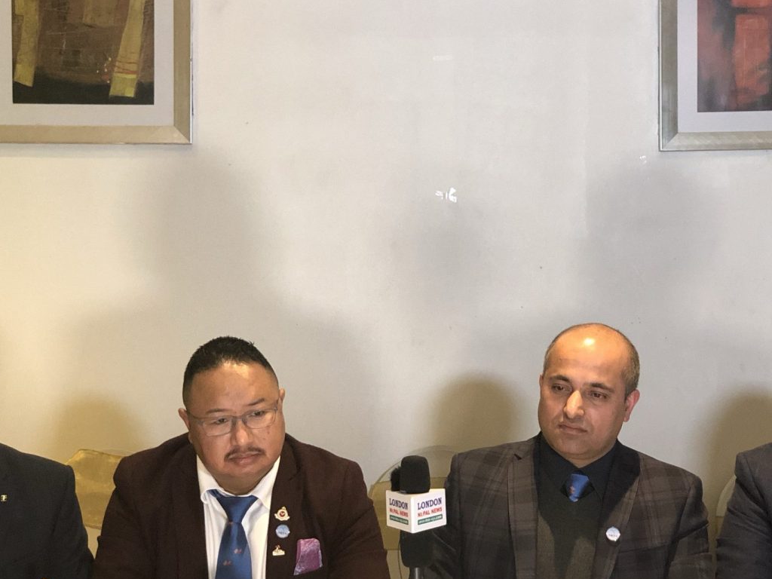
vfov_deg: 18.9
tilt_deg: -3.7
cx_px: 362
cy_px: 300
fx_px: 1740
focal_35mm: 78
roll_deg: +0.2
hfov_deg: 25.0
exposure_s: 1/25
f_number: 2.4
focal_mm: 6
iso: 160
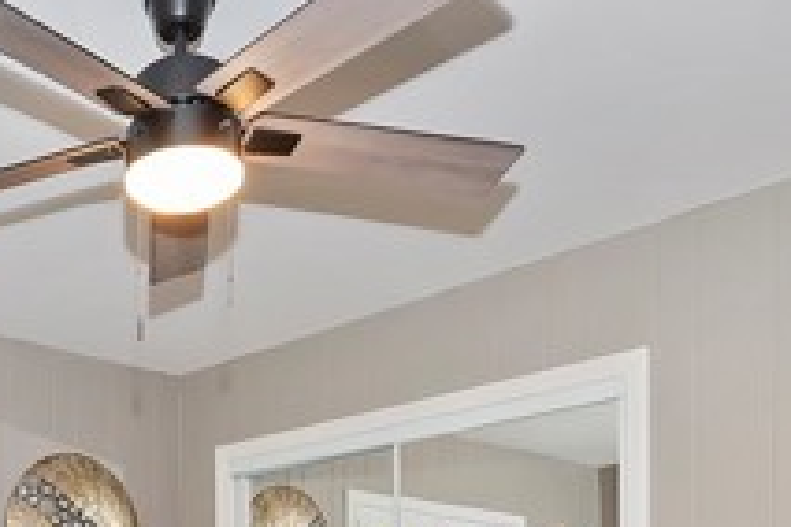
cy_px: 659
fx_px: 989
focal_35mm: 45
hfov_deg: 40.1
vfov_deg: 26.1
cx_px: 67
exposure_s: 1/30
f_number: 8
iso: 400
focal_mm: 10
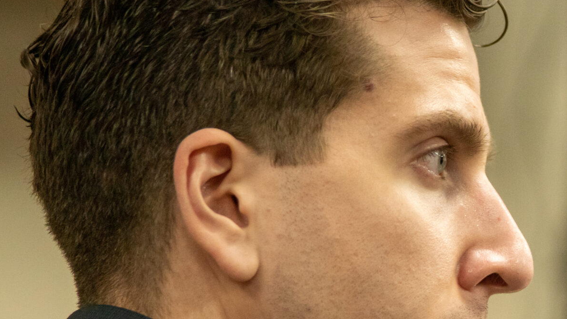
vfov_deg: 2.4
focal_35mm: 509
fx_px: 7654
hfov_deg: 4.2
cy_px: 302
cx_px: 550
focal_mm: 150
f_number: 2.8
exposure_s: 1/100
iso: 1000
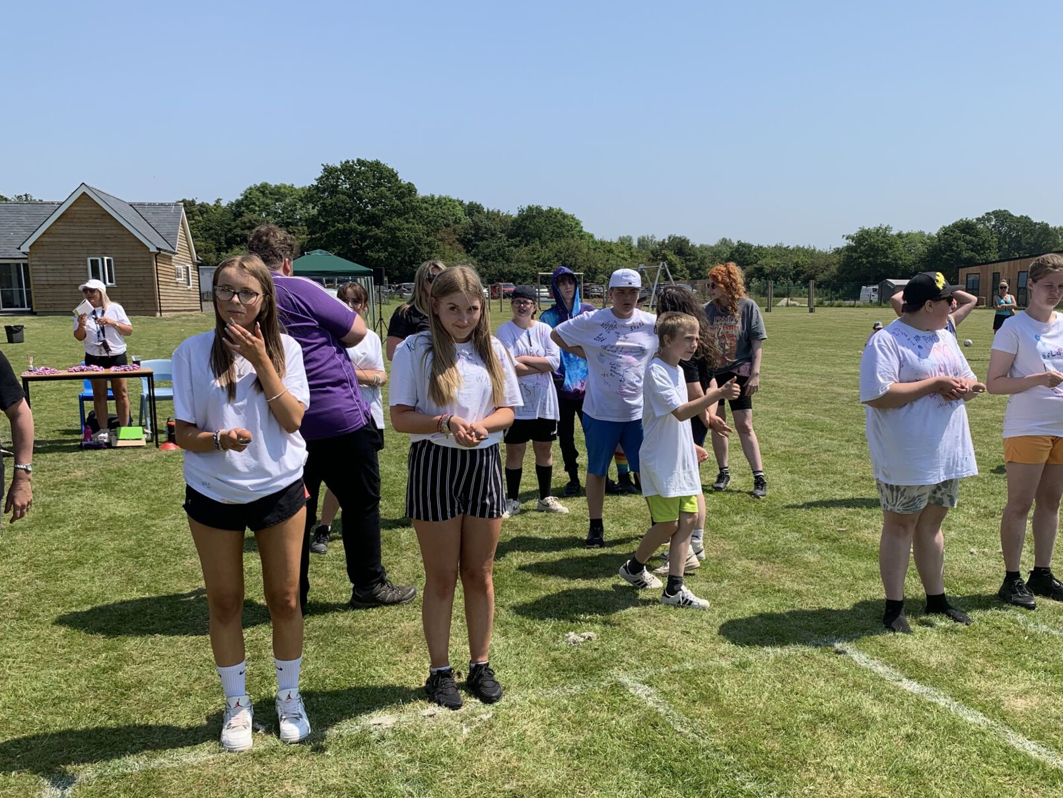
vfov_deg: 45.2
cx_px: 613
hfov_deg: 58.1
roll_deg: +0.9
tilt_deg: -10.5
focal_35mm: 31
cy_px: 472
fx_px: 952
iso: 25
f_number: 1.8
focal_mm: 4.25
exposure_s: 1/2114
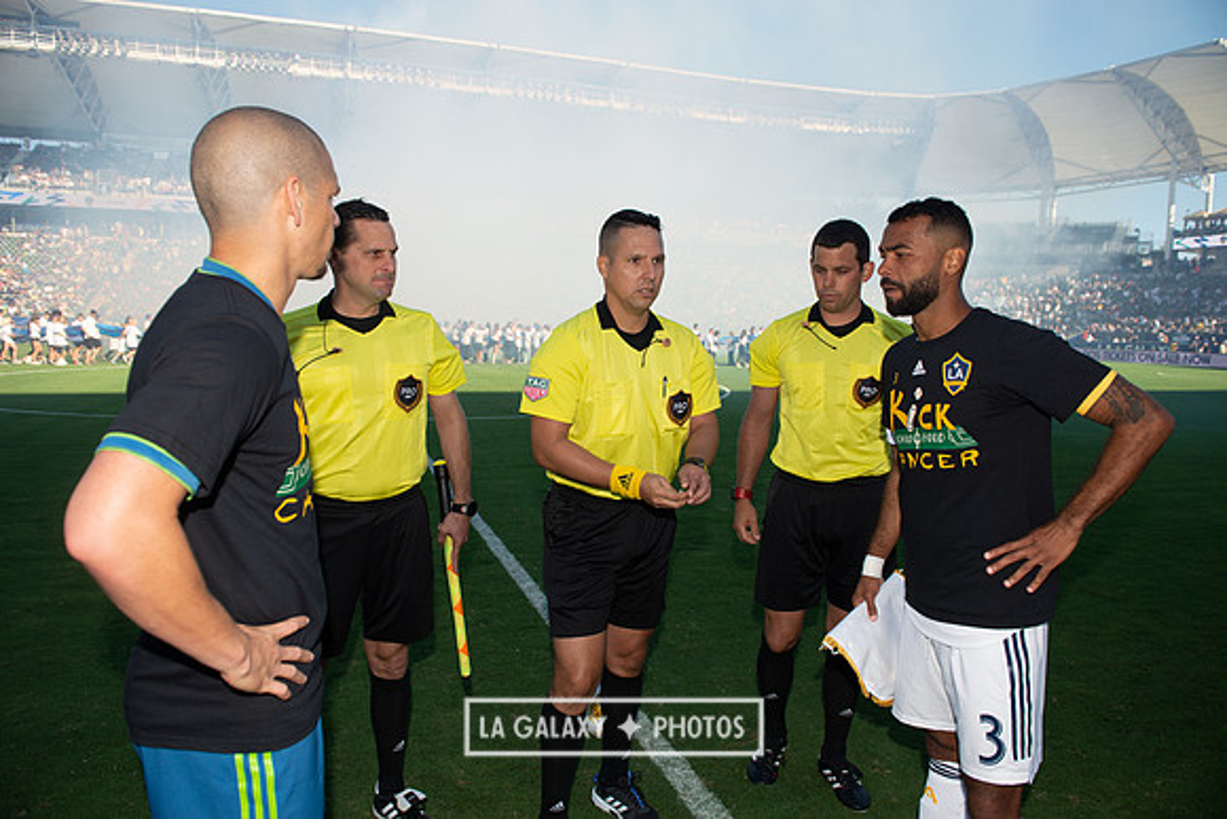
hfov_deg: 73.7
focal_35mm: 24
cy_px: 410
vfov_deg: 53.2
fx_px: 818
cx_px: 614
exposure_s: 1/1000
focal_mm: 24
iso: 200
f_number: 4.5
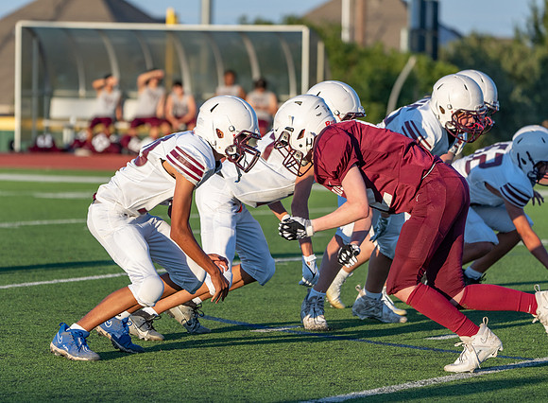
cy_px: 221
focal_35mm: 286
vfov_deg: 5.1
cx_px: 217
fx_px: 4490
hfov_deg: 7.0
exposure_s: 1/1000
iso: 250
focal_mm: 244
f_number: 5.6
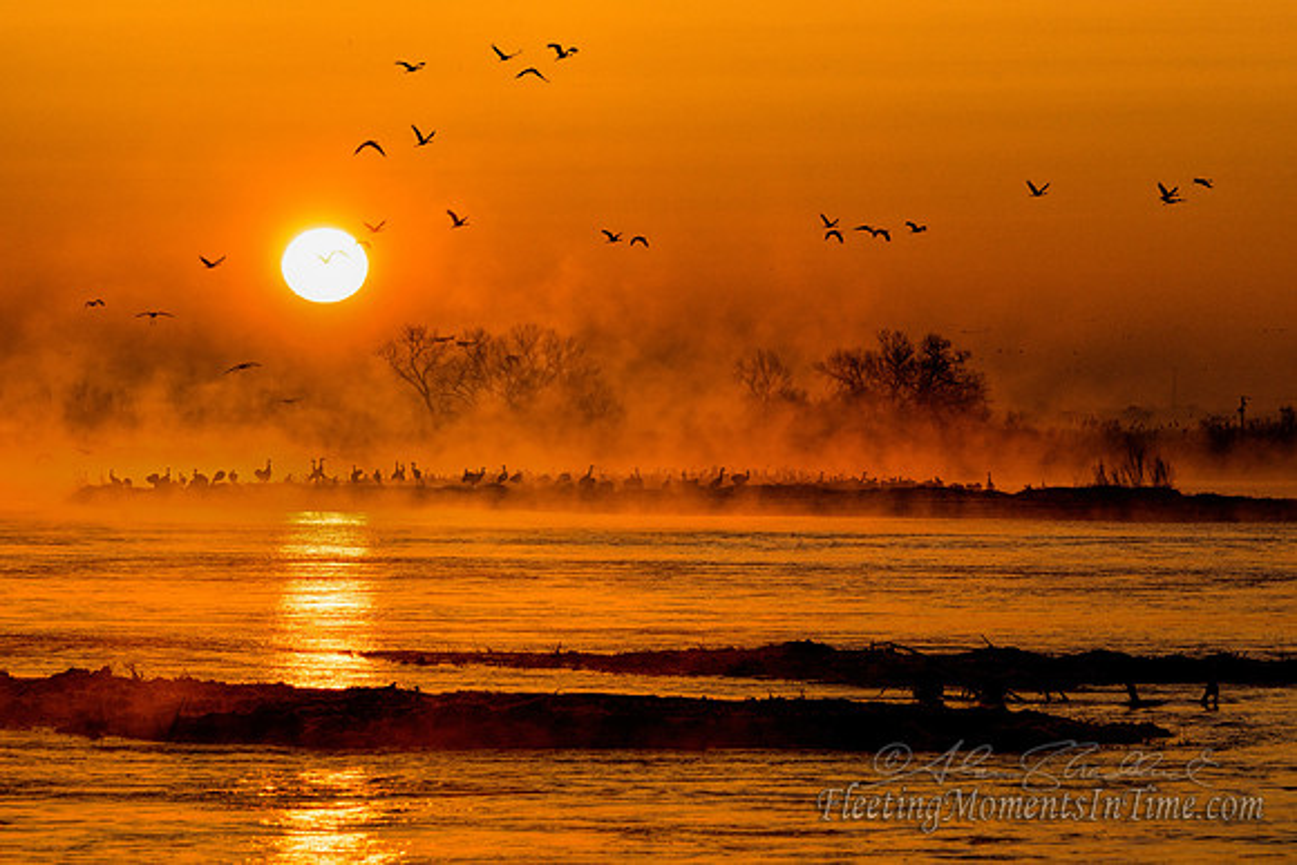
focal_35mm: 210
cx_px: 648
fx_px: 7567
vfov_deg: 6.5
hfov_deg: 9.8
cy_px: 432
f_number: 11
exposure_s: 1/640
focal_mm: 210
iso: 200
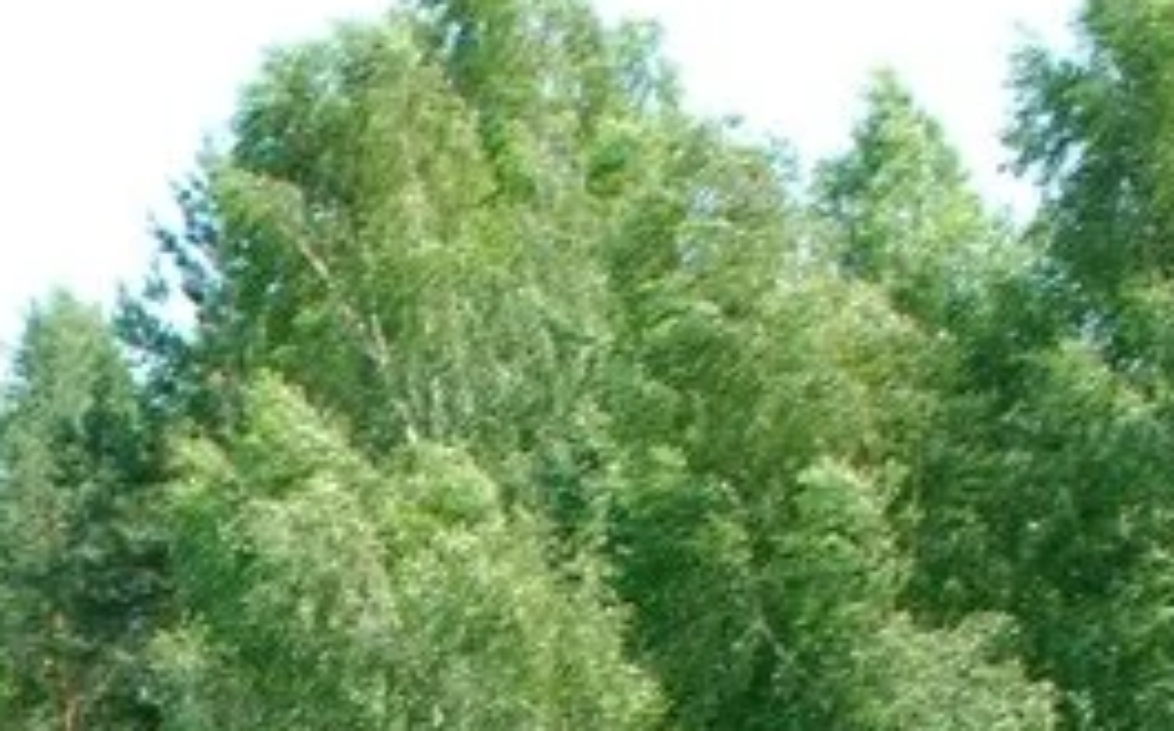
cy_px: 1338
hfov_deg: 18.0
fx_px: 3580
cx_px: -102
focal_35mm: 112
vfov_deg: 10.9
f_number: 9
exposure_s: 1/100
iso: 200
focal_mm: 20
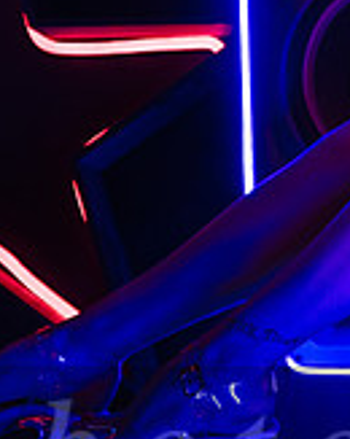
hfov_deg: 14.8
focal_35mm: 101
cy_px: 104
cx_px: 409
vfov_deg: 18.9
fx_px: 1310
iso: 400
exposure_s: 1/125
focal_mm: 36.2
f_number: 4
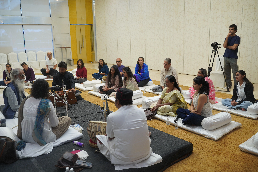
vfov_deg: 41.1
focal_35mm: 32
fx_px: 229
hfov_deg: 58.7
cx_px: 129
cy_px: 86
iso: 320
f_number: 4
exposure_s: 1/160
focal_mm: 32
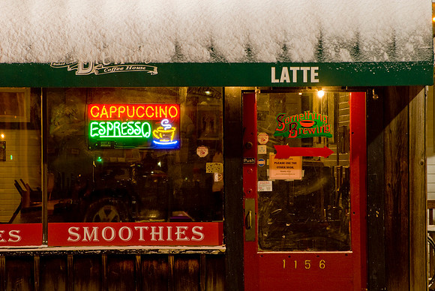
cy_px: 146
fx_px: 2631
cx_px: 218
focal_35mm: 218
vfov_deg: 6.3
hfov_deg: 9.5
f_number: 9
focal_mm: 145
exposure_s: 2.5
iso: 100
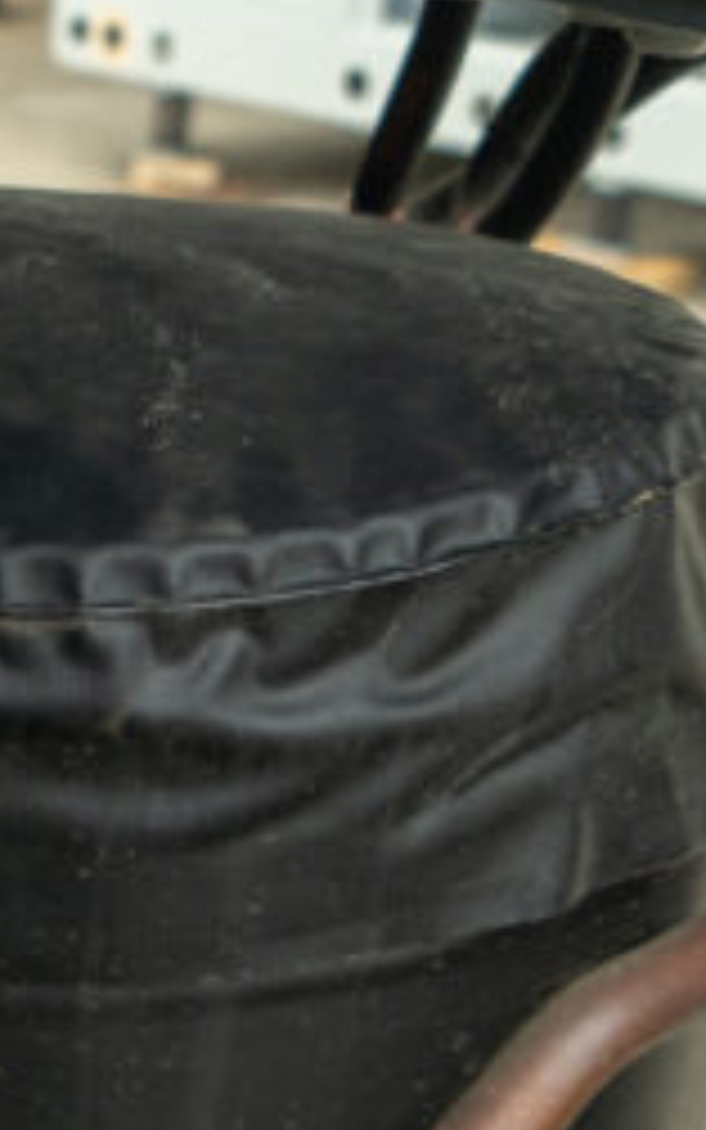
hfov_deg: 12.5
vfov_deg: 20.2
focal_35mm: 100
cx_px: -297
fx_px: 3077
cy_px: 1087
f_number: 4.5
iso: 500
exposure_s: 1/200
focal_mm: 24
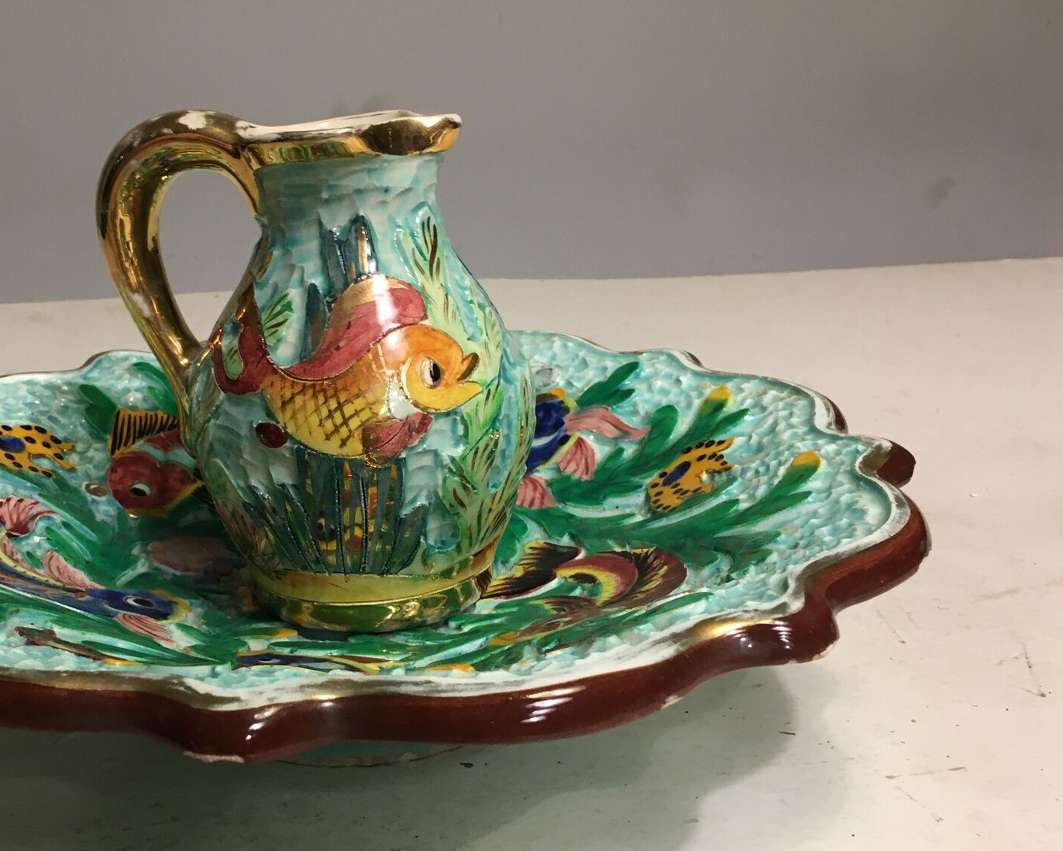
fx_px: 1258
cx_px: 363
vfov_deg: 37.3
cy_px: 385
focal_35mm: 40
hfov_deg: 45.2
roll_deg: +2.2
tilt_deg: -11.9
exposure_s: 1/33
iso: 100
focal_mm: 4.15
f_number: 2.2
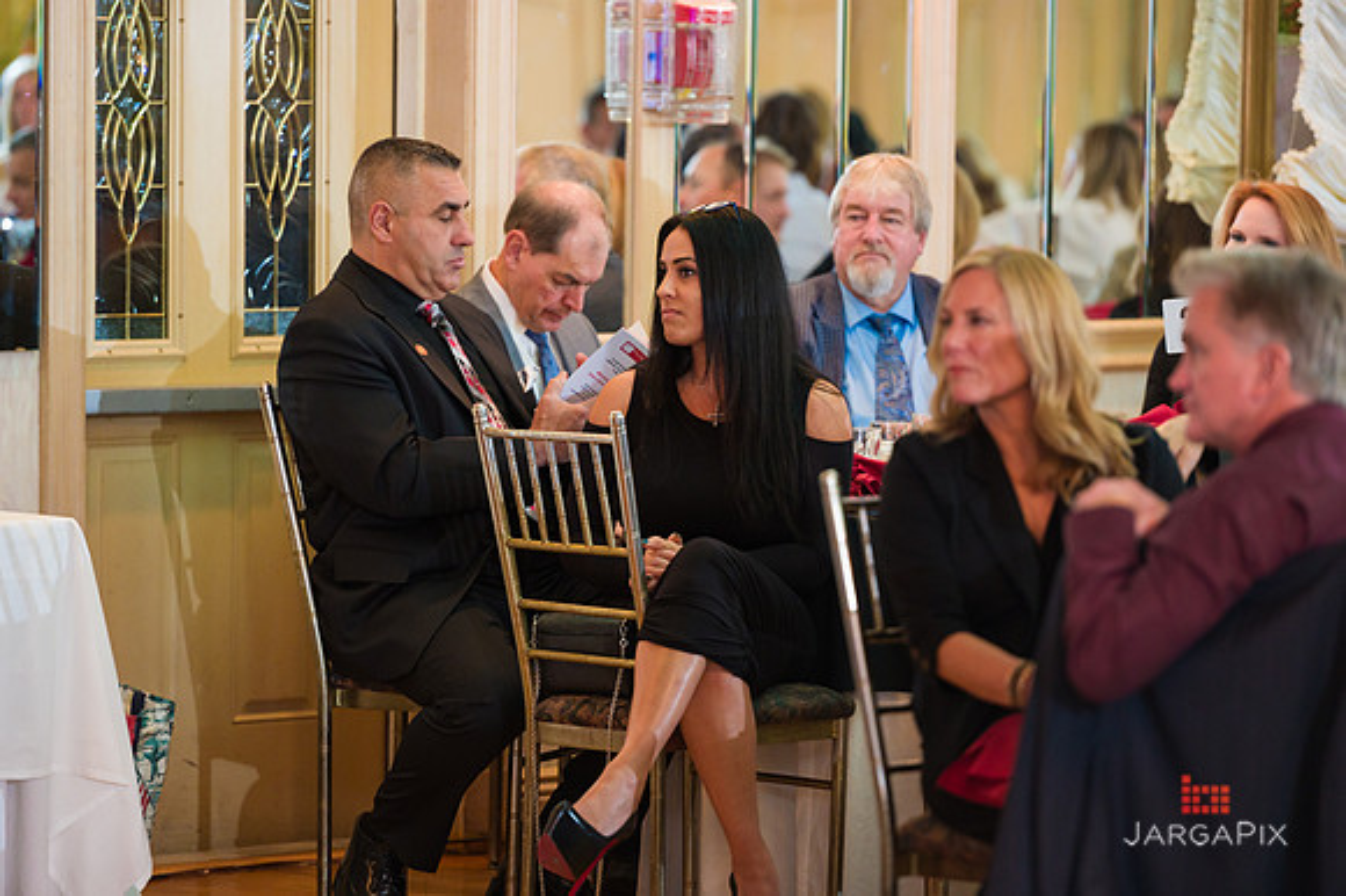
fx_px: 7542
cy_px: 448
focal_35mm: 202
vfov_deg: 6.8
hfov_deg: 10.2
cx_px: 674
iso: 1000
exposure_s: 1/200
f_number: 3.2
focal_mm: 200
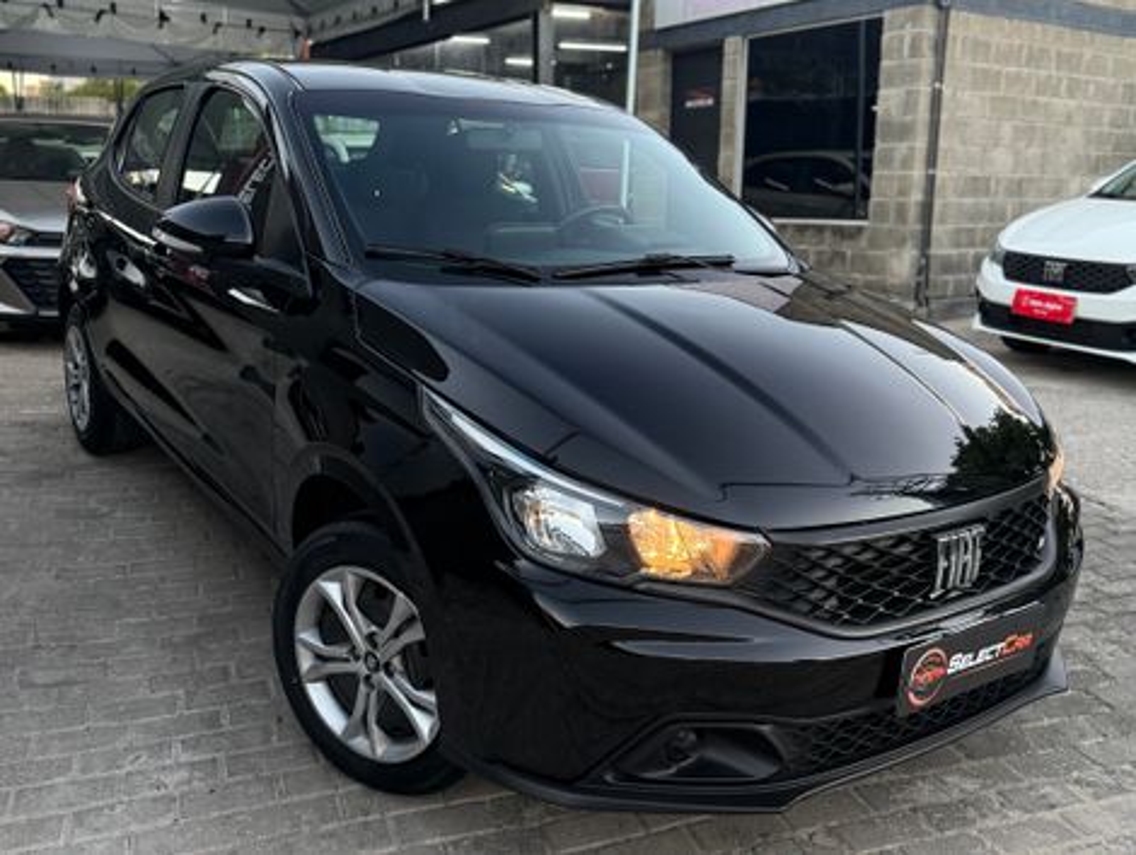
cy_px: 428
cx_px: 568
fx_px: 789
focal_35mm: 24
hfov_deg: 71.5
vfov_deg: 56.9
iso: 320
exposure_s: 1/120
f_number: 1.78
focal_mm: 6.76
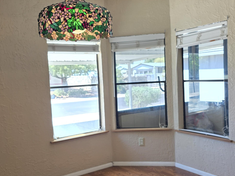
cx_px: 123
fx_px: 258
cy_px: 97
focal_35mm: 38
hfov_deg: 49.0
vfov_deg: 37.7
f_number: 1.7
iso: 80
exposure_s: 1/120
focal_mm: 6.3
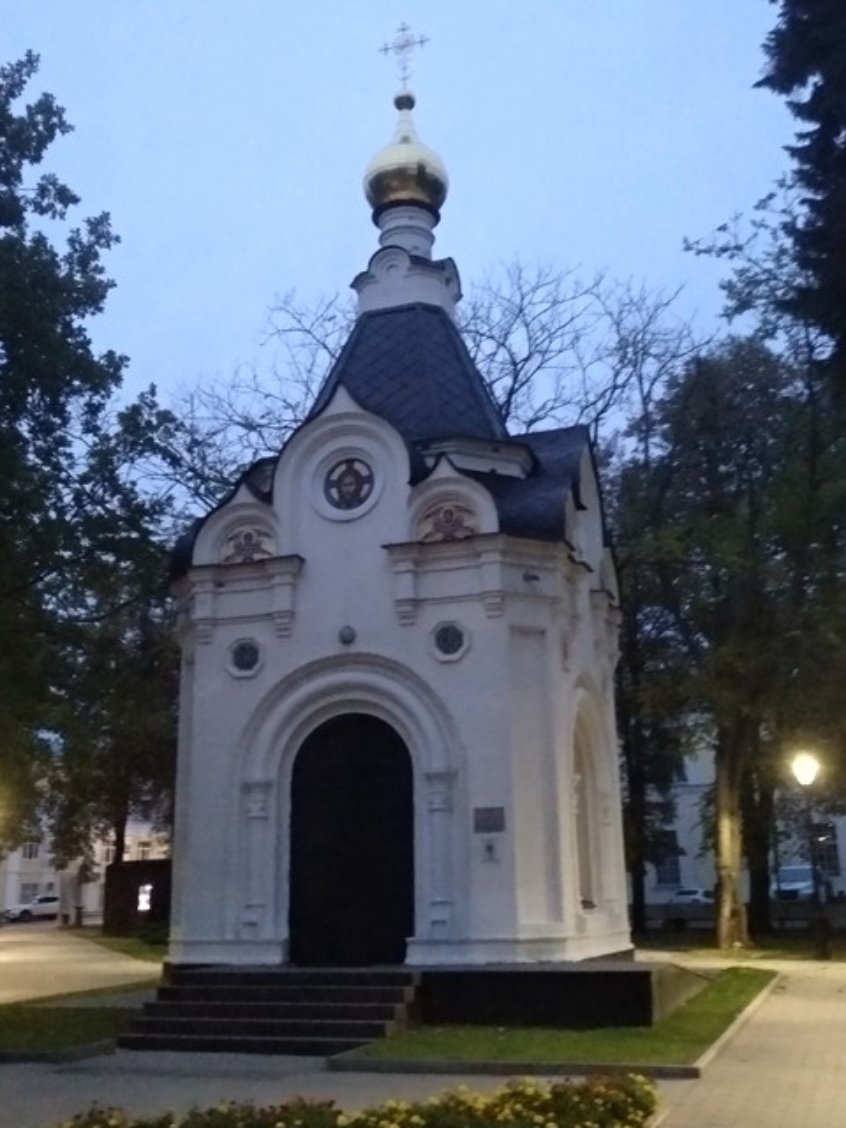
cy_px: 564
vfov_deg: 76.4
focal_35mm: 22
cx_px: 423
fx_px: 717
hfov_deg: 61.1
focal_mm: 3.81
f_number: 2.2
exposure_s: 1/17
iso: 2000
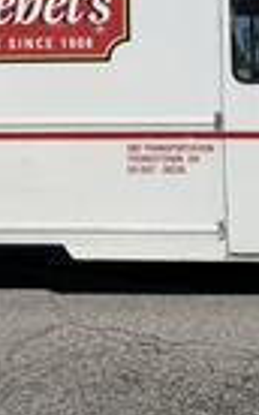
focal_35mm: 74
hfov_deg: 17.0
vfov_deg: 27.2
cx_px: -27
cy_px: 66
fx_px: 837
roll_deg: +0.5
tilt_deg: +2.3
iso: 80
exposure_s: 1/22727
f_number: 1.78
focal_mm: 6.76
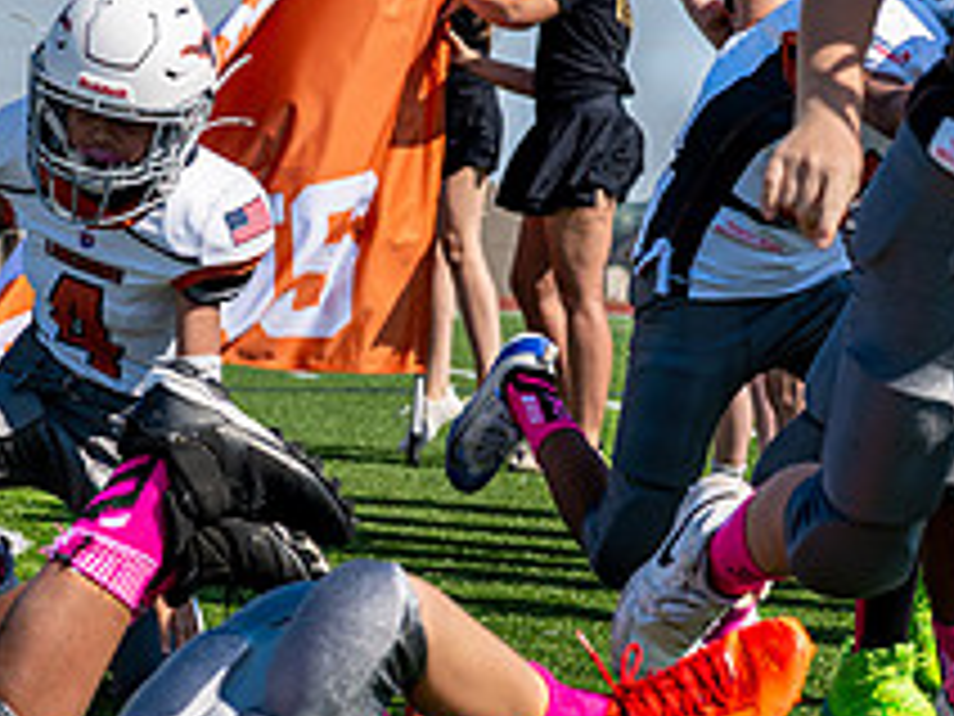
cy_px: 265
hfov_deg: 12.4
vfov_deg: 9.4
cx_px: 124
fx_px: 4354
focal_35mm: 158
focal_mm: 50
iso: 100
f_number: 4
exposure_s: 1/1250
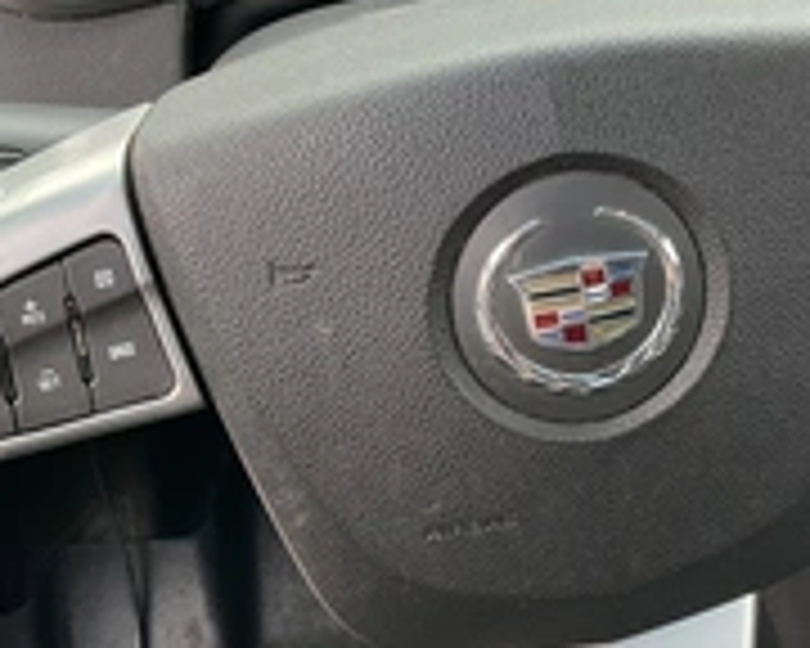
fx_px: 1510
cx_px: 558
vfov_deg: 24.2
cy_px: 284
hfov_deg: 29.8
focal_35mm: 63
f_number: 1.8
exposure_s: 1/117
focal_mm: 3
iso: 64
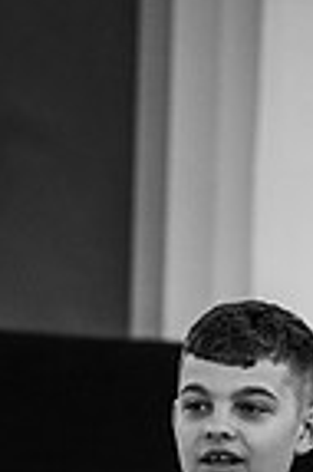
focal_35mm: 268
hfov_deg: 5.1
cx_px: 137
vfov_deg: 7.6
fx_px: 3503
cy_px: 637
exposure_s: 1/200
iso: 1000
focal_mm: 85
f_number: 1.8
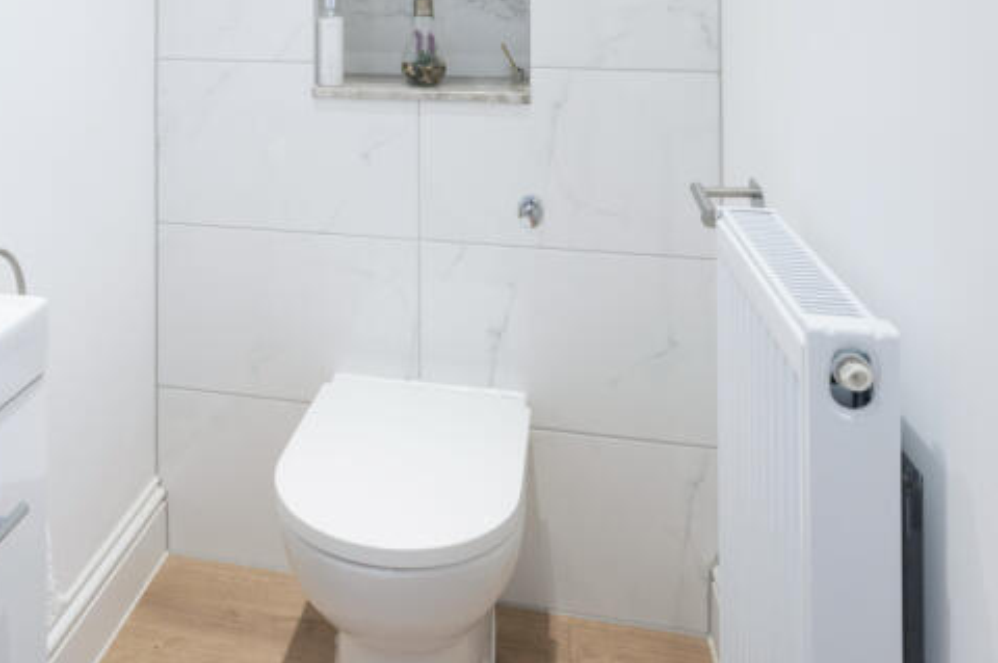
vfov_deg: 35.8
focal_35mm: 32
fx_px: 886
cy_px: -41
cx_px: 285
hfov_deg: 56.6
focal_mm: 15
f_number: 16
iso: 200
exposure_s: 1/3
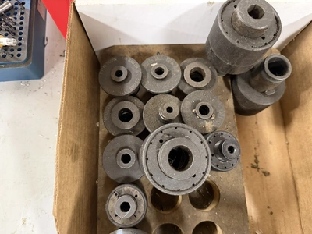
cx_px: 156
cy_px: 117
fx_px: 216
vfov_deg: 56.8
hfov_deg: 71.6
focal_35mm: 24
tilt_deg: -75.5
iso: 800
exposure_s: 1/60
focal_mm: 6.76
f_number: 1.78
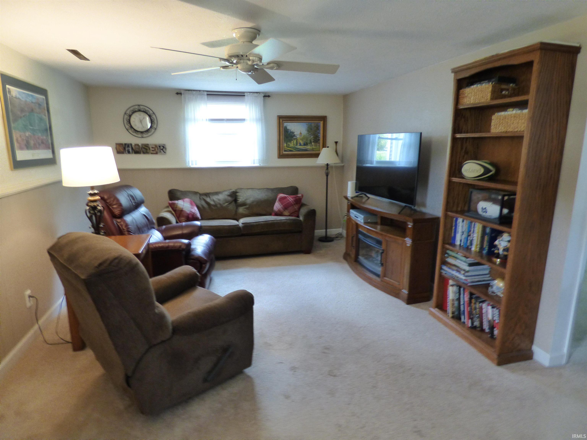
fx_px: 339
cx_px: 294
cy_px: 220
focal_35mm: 20
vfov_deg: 66.0
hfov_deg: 81.7
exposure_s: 1/25
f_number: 2.8
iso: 640
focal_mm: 3.58
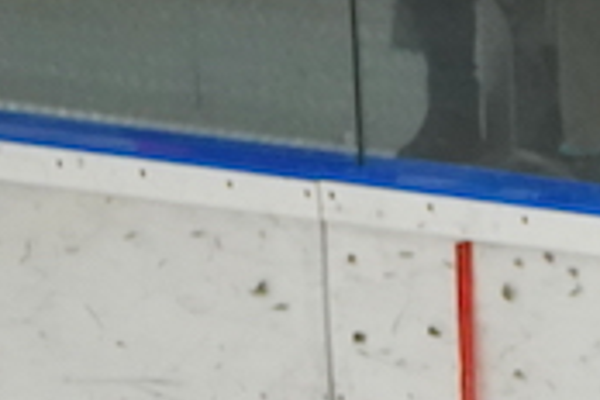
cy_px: 971
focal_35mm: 1209
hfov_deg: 1.7
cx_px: 1617
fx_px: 20148
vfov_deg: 1.1
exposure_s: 1/800
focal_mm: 164
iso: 5000
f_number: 5.6
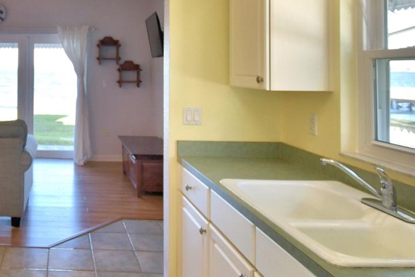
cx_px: 52
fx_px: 380
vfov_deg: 38.7
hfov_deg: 51.4
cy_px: 61
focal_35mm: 33
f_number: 4.5
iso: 280
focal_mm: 10
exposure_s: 1/125
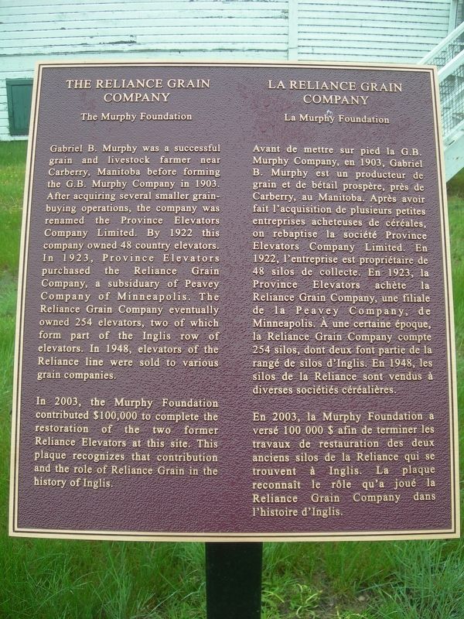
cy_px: 310
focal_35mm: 38
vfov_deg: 49.0
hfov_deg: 37.7
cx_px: 232
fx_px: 679
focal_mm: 7.8
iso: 50
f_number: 2.8
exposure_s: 1/86.3
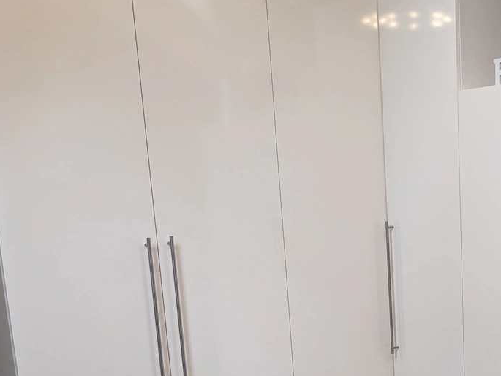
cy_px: 331
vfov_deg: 26.7
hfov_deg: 34.1
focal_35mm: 53
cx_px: 453
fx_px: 767
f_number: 1.73
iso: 77
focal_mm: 4.38
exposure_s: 1/49.9
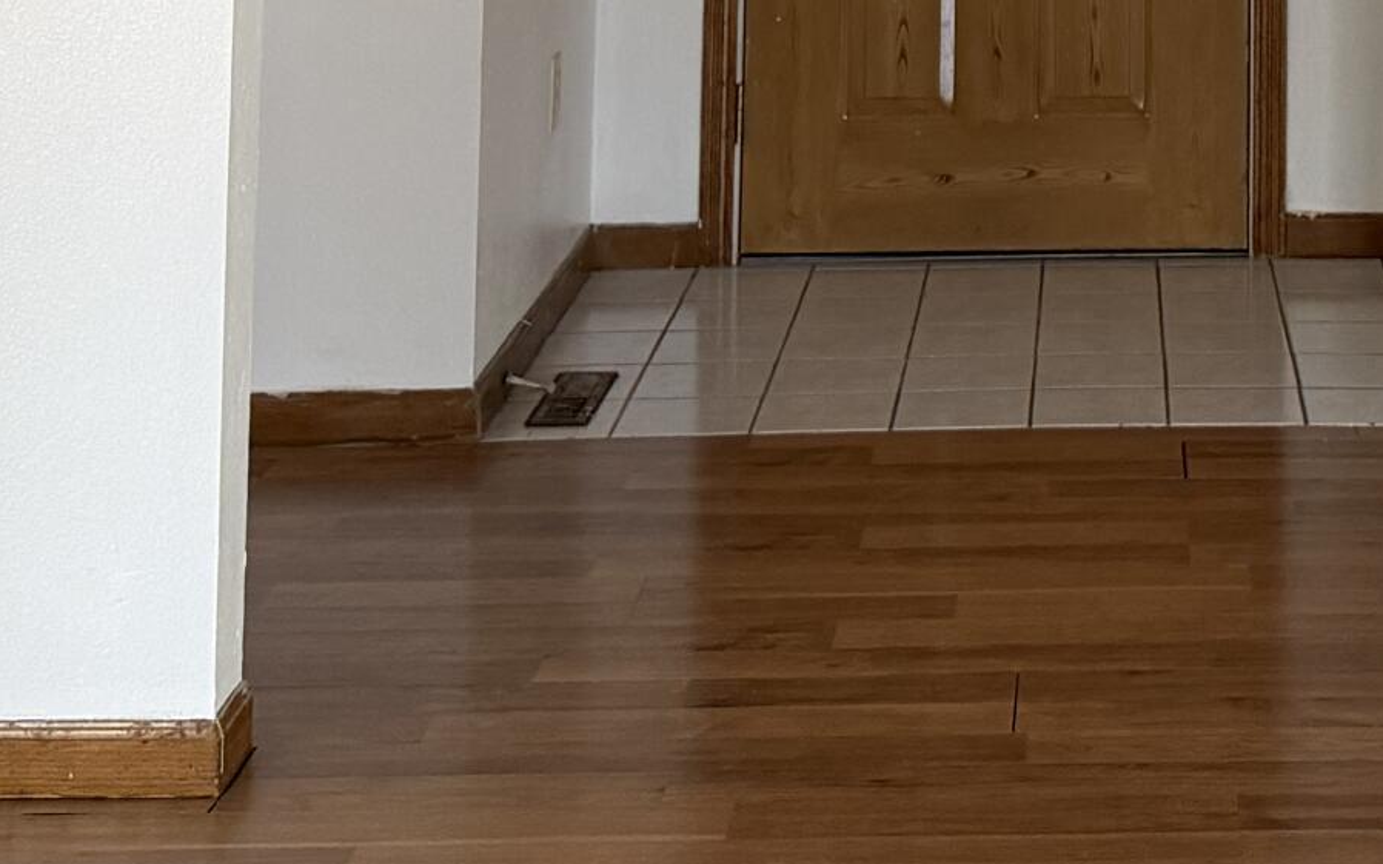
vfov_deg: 13.7
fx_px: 3203
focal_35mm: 85
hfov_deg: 23.8
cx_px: 1223
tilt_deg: +4.6
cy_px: -695
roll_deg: +0.1
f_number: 1.78
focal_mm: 6.76
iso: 250
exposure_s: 1/60
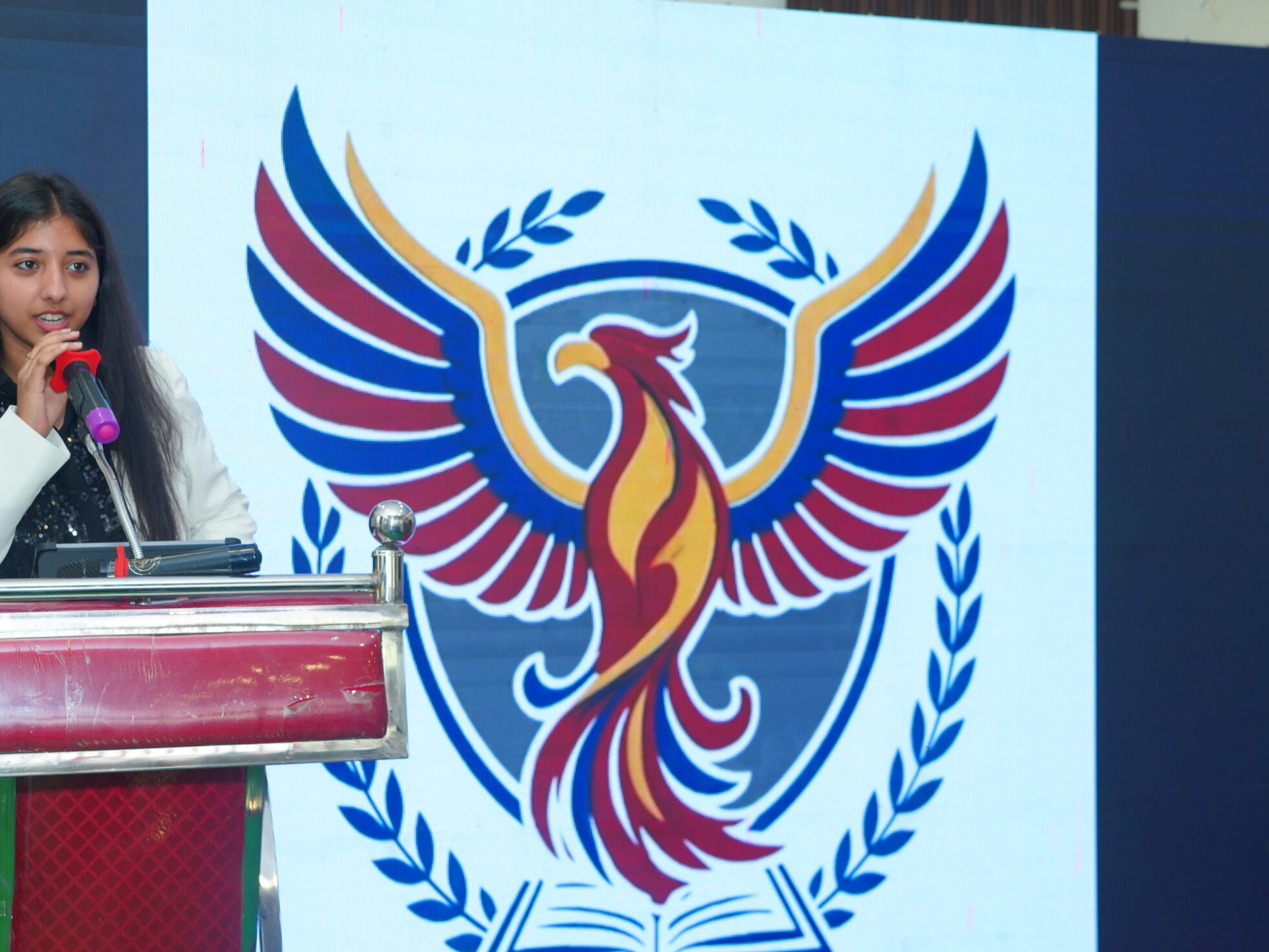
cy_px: 519
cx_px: 533
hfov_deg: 35.5
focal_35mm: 54
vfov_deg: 27.0
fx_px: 1980
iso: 1000
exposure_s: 1/200
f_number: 5.6
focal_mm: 43
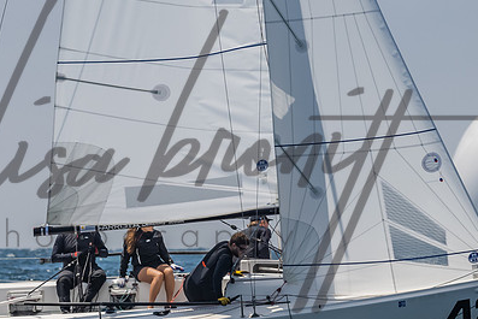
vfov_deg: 1.7
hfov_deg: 2.6
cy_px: 199
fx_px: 10546
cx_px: 21
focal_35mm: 794
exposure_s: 1/2500
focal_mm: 270
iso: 400
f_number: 6.3
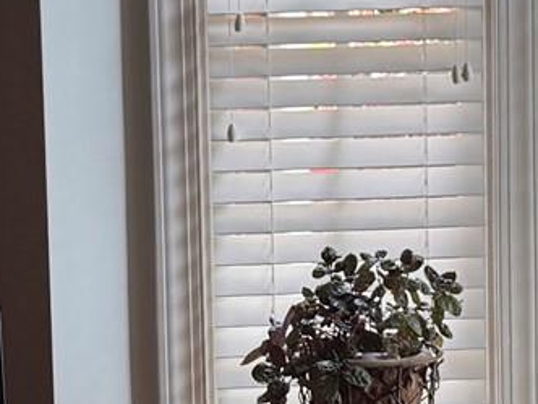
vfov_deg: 10.0
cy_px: 191
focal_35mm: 148
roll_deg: +0.7
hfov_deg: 13.3
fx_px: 2300
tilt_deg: -6.5
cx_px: 261
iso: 100
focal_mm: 6.76
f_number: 1.78
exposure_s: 1/150
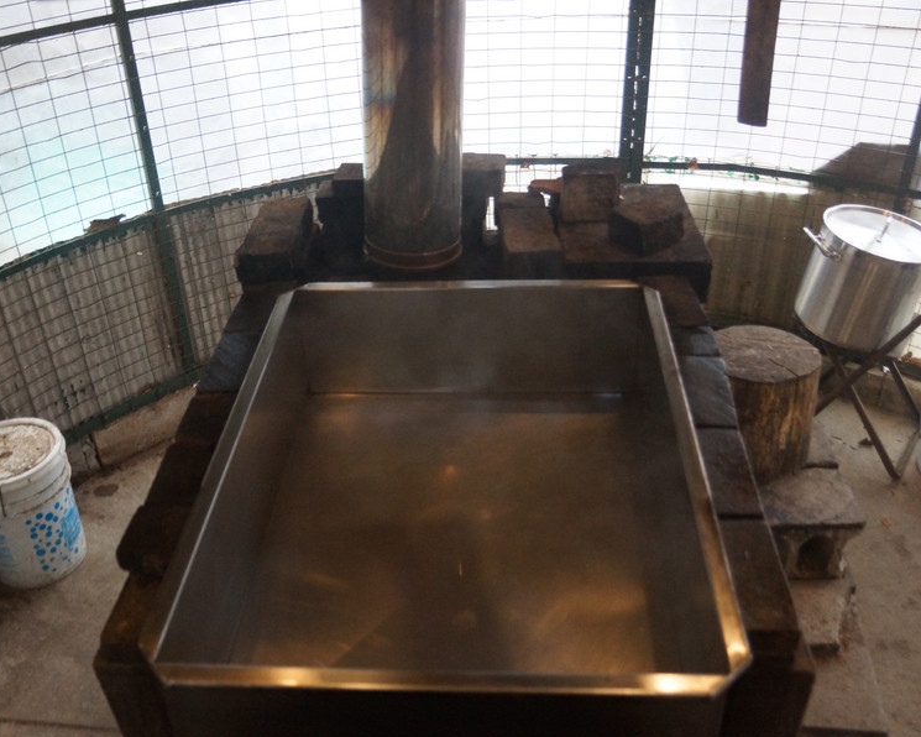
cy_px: 370
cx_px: 430
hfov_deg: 52.8
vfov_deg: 43.4
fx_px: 927
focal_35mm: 34
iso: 1600
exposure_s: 1/60
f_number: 3.5
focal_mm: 20
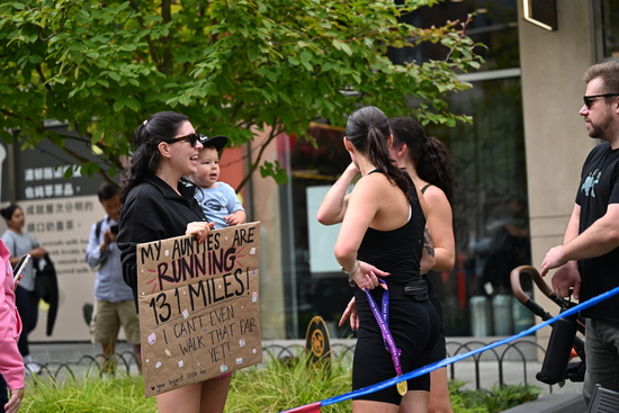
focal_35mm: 78
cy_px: 206
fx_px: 1341
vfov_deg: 17.5
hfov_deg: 26.0
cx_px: 310
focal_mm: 78
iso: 640
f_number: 2.8
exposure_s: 1/2000
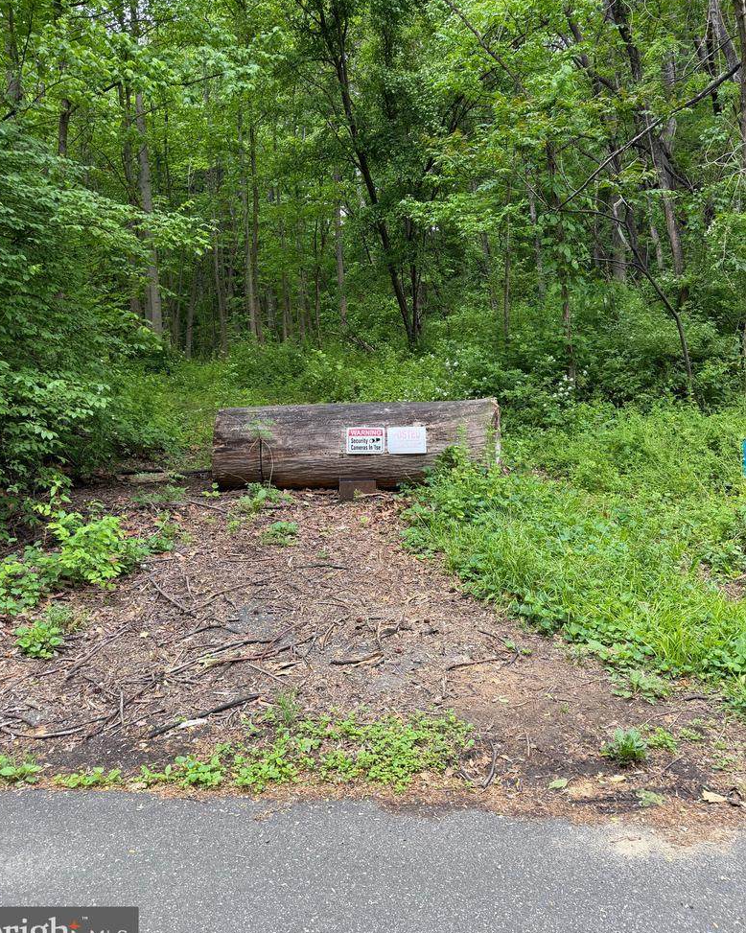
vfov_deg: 66.0
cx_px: 359
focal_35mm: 26
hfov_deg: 54.9
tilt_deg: -5.7
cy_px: 444
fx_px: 718
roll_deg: +2.1
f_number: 1.78
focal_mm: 6.76
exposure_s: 1/127
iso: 50
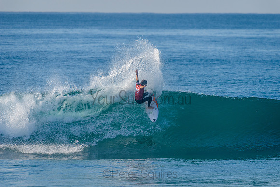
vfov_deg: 2.8
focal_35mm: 500
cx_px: 140
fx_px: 3891
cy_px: 94
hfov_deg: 4.1
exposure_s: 1/2000
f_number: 5.6
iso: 360
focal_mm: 500
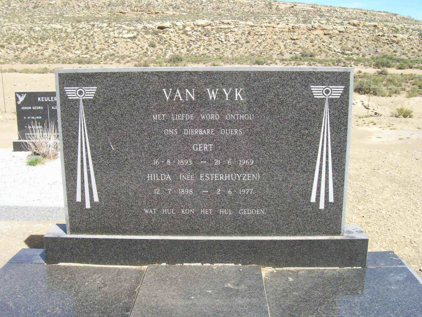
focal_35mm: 36
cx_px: 211
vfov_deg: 39.7
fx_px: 439
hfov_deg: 51.4
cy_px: 158
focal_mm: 6
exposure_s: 1/287
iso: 80
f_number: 4.8
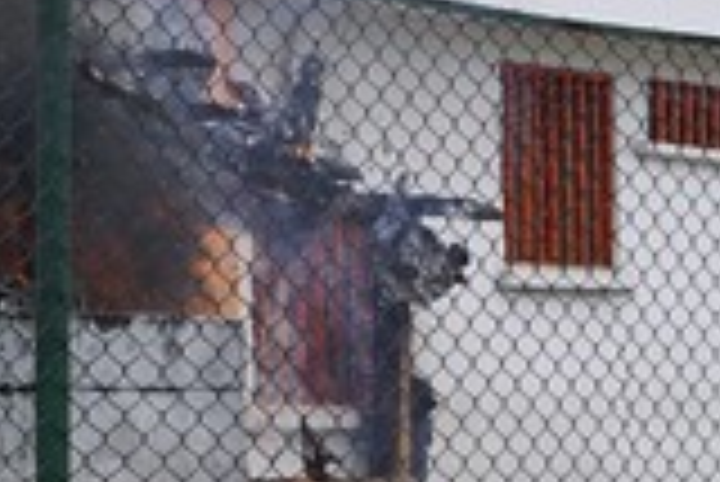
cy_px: 119
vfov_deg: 7.6
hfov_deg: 11.4
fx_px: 3603
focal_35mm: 180
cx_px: 243
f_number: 5.6
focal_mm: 24
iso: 100
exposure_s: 1/250
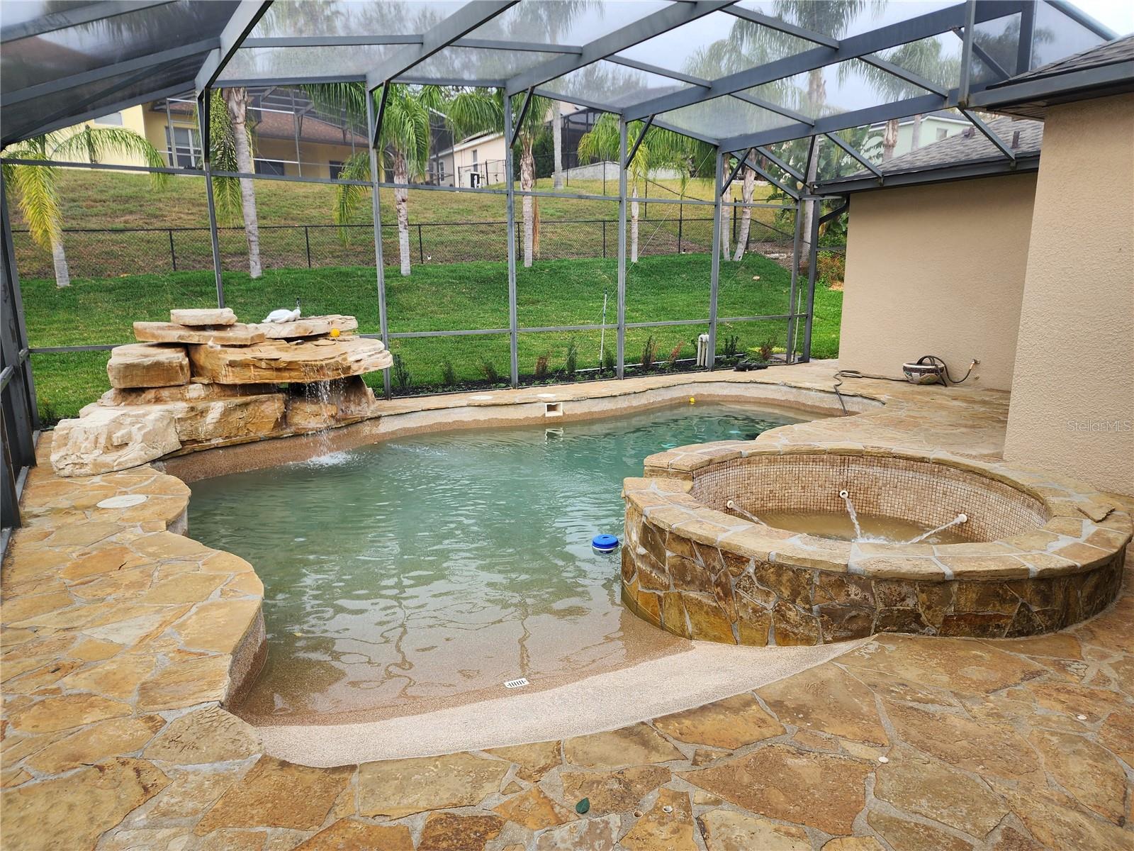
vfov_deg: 58.9
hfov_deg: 73.9
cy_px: 426
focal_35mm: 23
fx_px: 753
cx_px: 567
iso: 20
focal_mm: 6.4
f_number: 1.8
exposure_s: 1/180
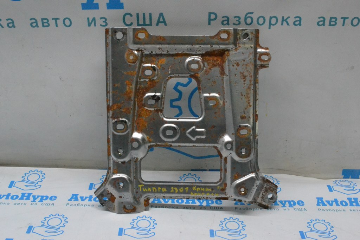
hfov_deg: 41.1
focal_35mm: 48
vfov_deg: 28.1
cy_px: 120
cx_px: 180
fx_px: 480
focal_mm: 32
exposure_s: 1/160
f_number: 13
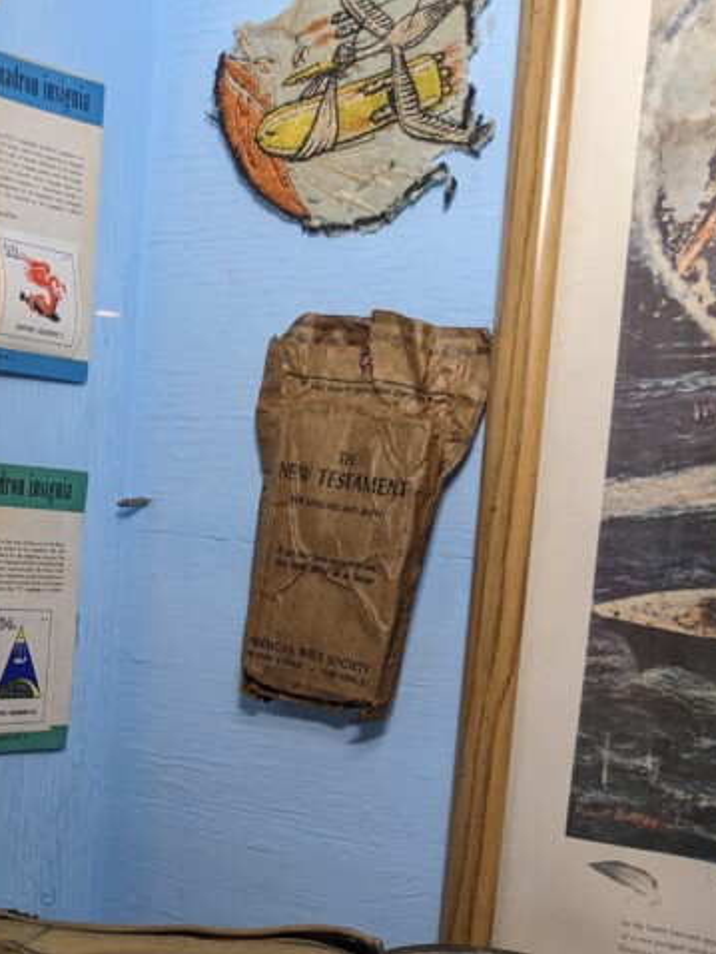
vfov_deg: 29.9
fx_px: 1681
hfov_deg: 23.0
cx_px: -14
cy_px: 916
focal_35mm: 61
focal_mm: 4.38
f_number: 1.73
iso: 104
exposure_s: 1/60
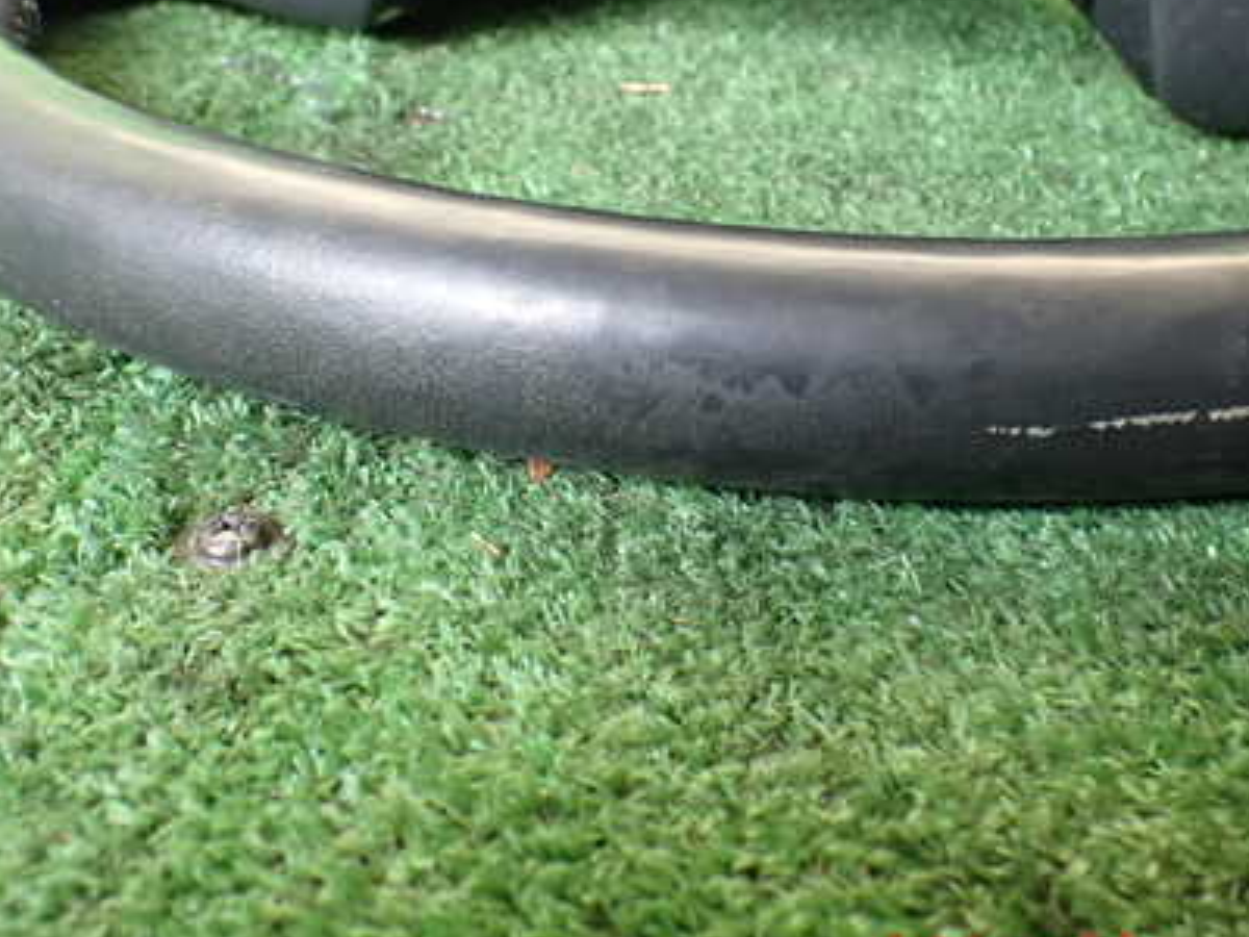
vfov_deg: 31.9
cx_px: 659
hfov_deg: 42.1
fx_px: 1624
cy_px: 303
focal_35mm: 45
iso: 400
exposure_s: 1/125
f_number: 2.3
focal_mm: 5.4
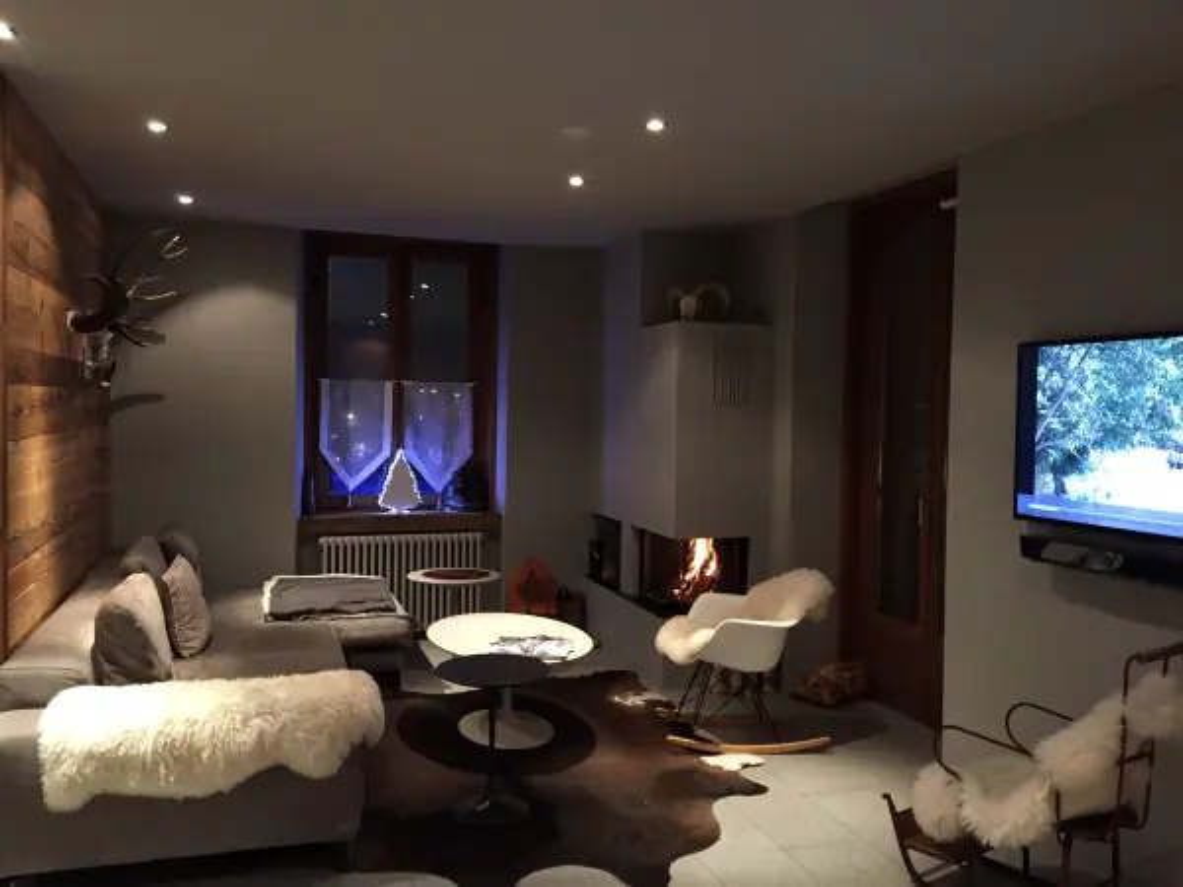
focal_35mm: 29
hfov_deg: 61.7
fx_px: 991
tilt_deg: -2.5
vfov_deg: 48.2
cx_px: 592
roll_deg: -2.3
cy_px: 444
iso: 250
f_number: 2.2
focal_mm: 4.15
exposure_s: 1/17
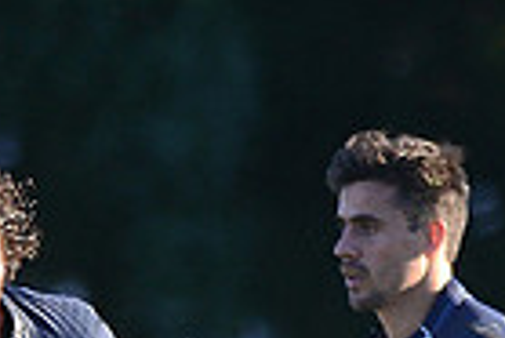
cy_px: 700
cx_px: 501
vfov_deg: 0.8
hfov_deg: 1.2
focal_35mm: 1750
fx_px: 24574
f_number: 4
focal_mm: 420
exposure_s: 1/1250
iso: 560
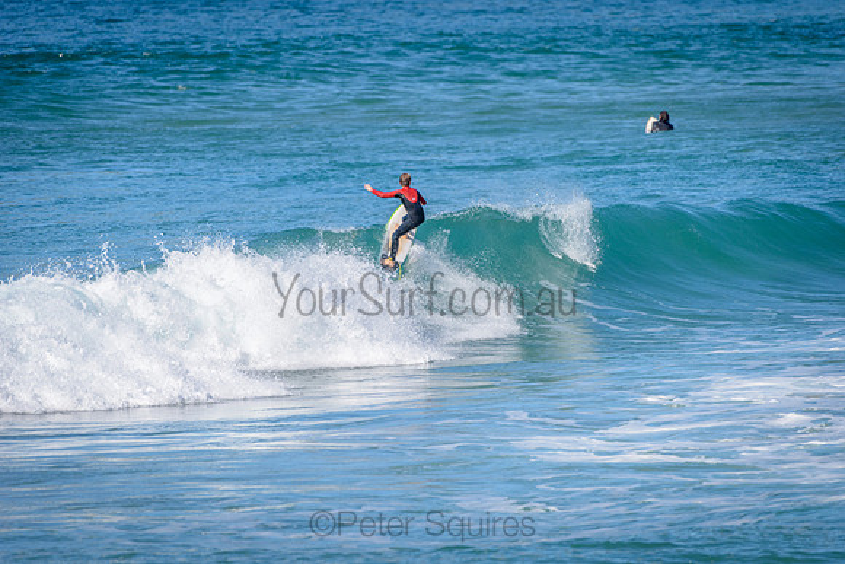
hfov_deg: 4.1
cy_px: 282
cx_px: 422
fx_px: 11738
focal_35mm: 500
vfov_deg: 2.8
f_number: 5.6
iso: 180
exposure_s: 1/2000
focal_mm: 500
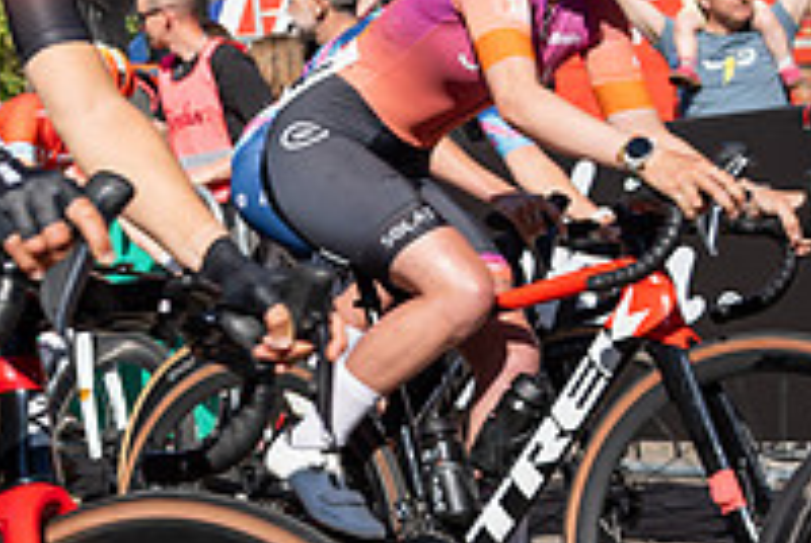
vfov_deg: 13.9
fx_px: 2166
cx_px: -383
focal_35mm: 96
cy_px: -94
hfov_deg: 18.8
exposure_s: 1/800
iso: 100
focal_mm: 28
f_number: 4
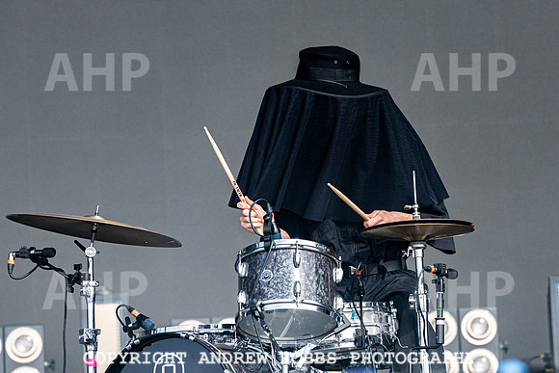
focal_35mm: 271
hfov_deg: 7.6
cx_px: 327
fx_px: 4204
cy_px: 143
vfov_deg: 5.1
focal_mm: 200
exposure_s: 1/4000
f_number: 4.5
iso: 400
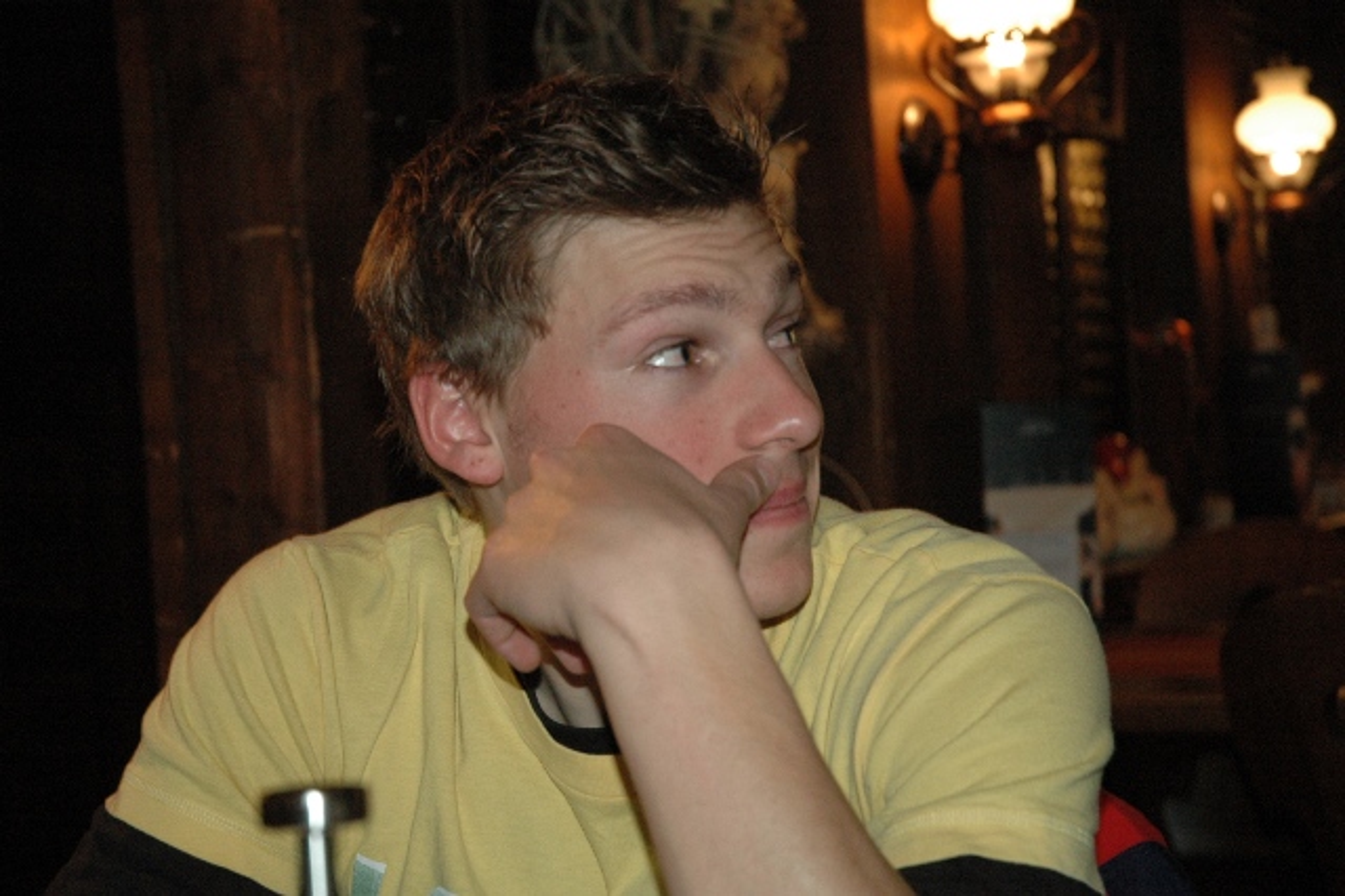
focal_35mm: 75
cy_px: 448
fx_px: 2801
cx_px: 672
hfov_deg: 27.0
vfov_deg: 18.2
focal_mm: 50
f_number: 4.5
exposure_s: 1/60
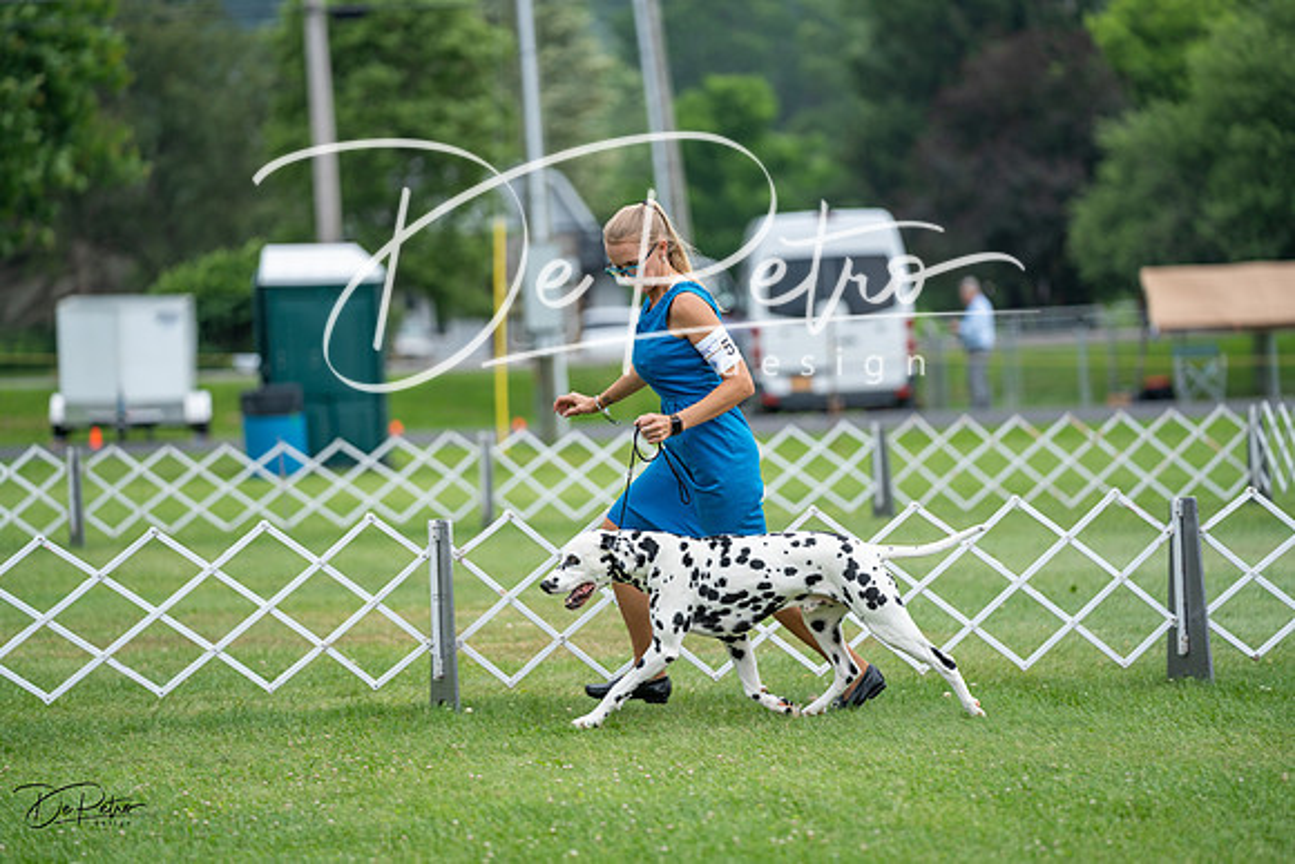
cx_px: 648
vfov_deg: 8.5
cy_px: 432
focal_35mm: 162
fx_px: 5829
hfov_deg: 12.7
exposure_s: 1/500
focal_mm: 162
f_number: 2.8
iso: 100
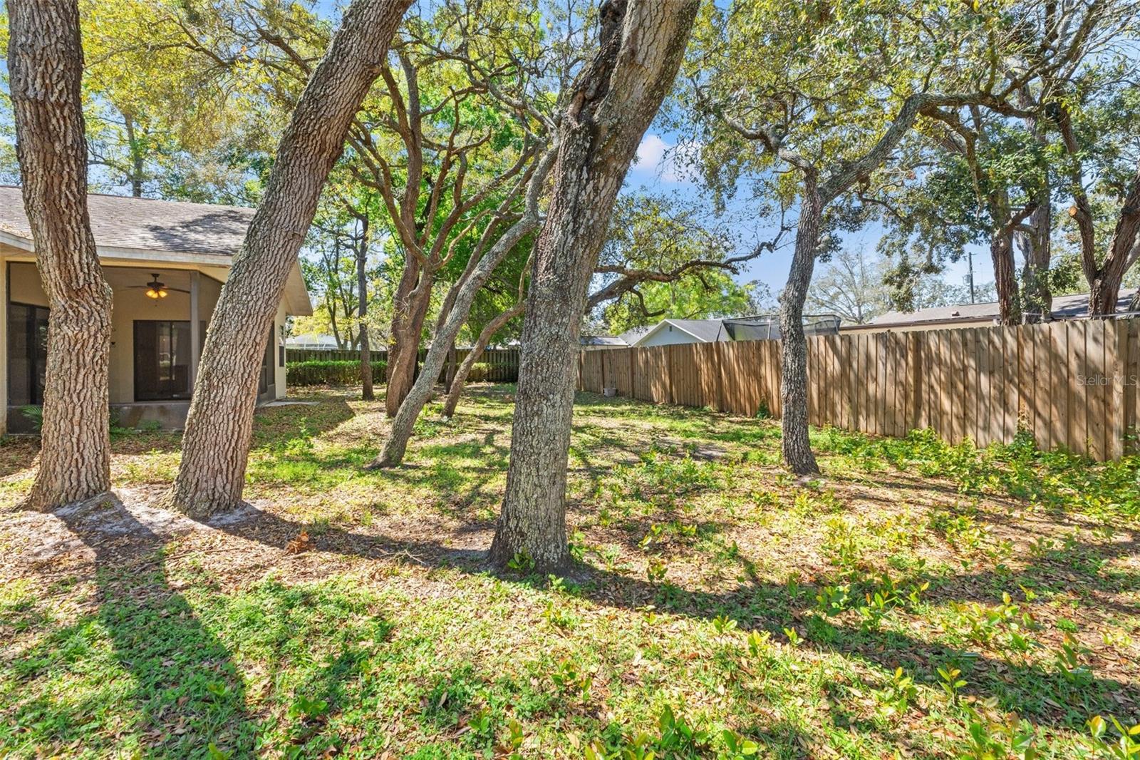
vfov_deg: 77.3
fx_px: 475
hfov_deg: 100.4
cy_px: 380
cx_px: 570
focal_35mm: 15
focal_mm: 10
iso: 400
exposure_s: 1/125
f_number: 7.1
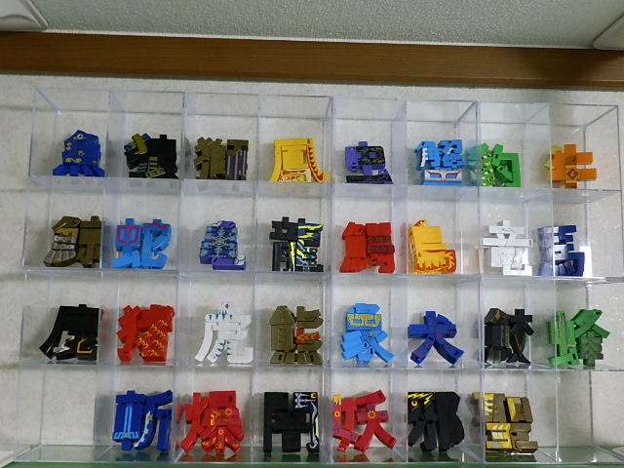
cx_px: 312
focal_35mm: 34
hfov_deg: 54.0
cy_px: 234
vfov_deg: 41.8
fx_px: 613
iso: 250
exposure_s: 1/8
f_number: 3.5
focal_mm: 6.17
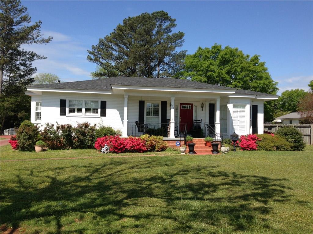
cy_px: 117
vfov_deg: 42.9
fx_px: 298
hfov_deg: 55.4
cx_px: 156
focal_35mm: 33
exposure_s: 1/1261
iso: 50
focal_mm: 4.13
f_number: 2.4
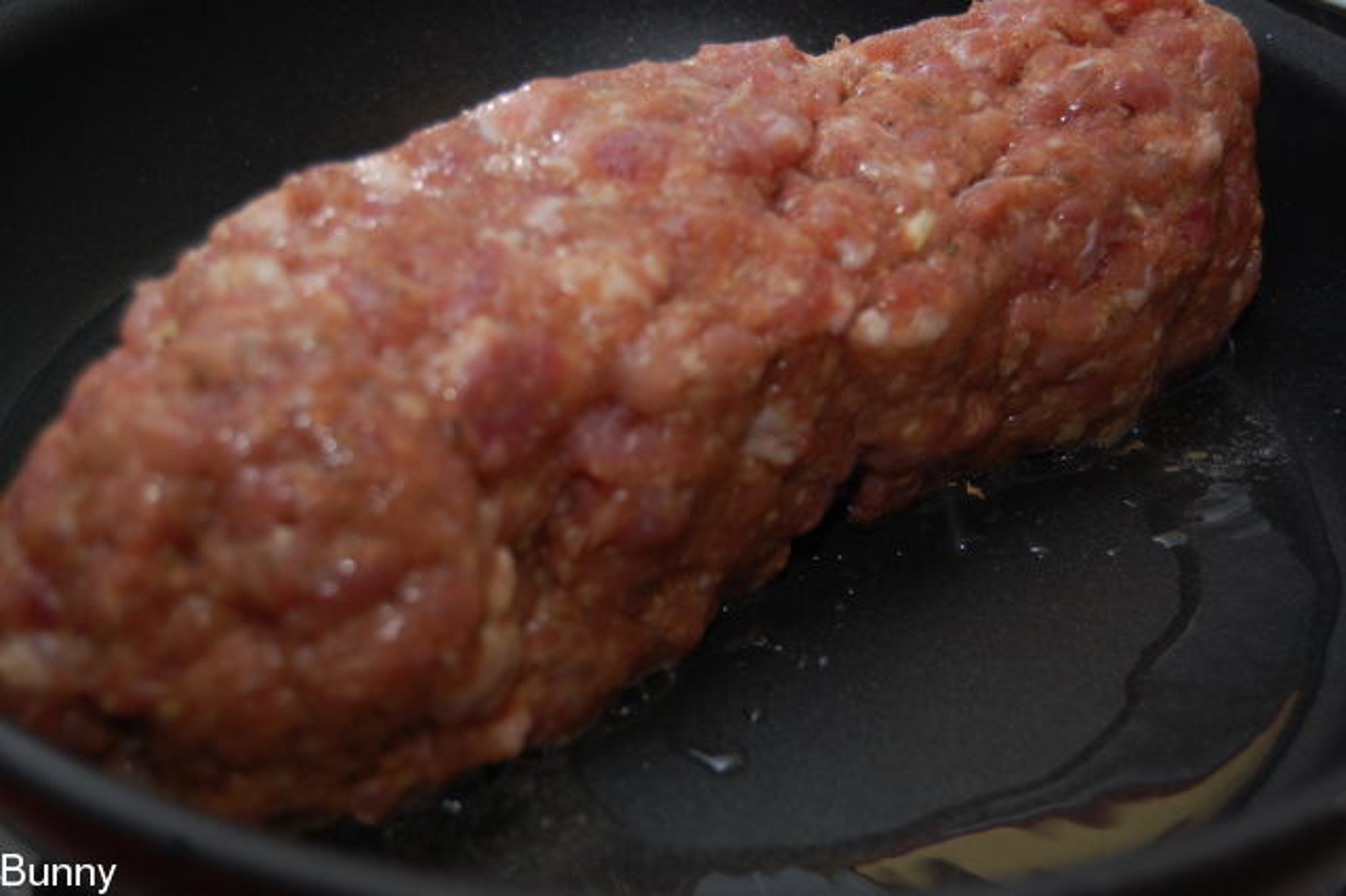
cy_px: 448
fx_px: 2130
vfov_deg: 23.8
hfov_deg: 35.1
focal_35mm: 57
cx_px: 673
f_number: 5
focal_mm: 38
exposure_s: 1/60
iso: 400
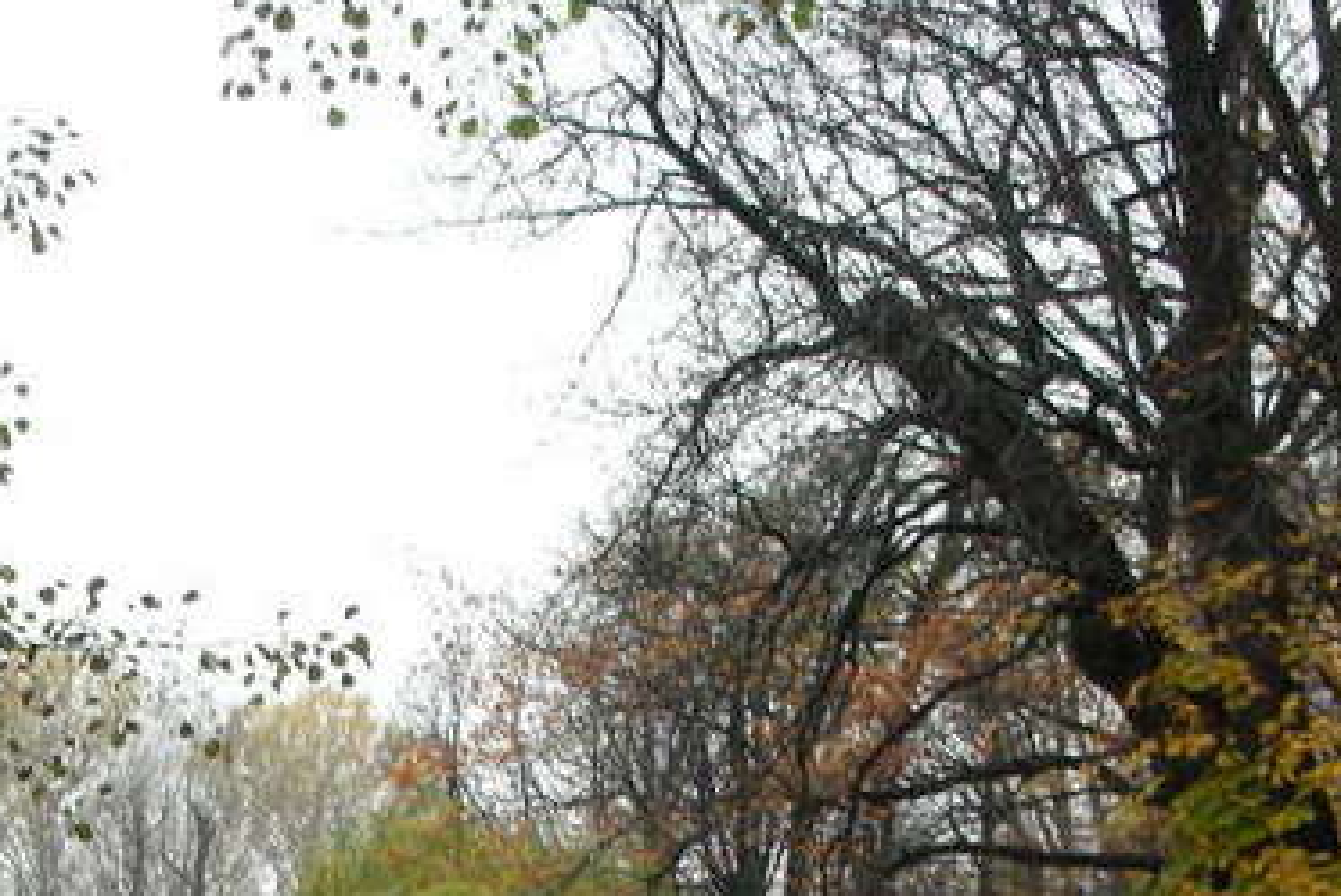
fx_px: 2906
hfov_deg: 25.7
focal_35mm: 78
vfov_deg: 17.0
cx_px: 331
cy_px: 979
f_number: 3
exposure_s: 1/80.7
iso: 50
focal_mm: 5.8
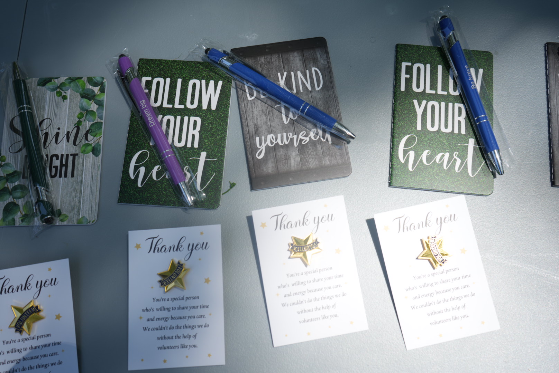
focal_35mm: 35
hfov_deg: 54.4
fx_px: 544
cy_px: 186
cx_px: 280
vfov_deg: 37.9
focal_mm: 35
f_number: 5.6
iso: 100
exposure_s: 1/320
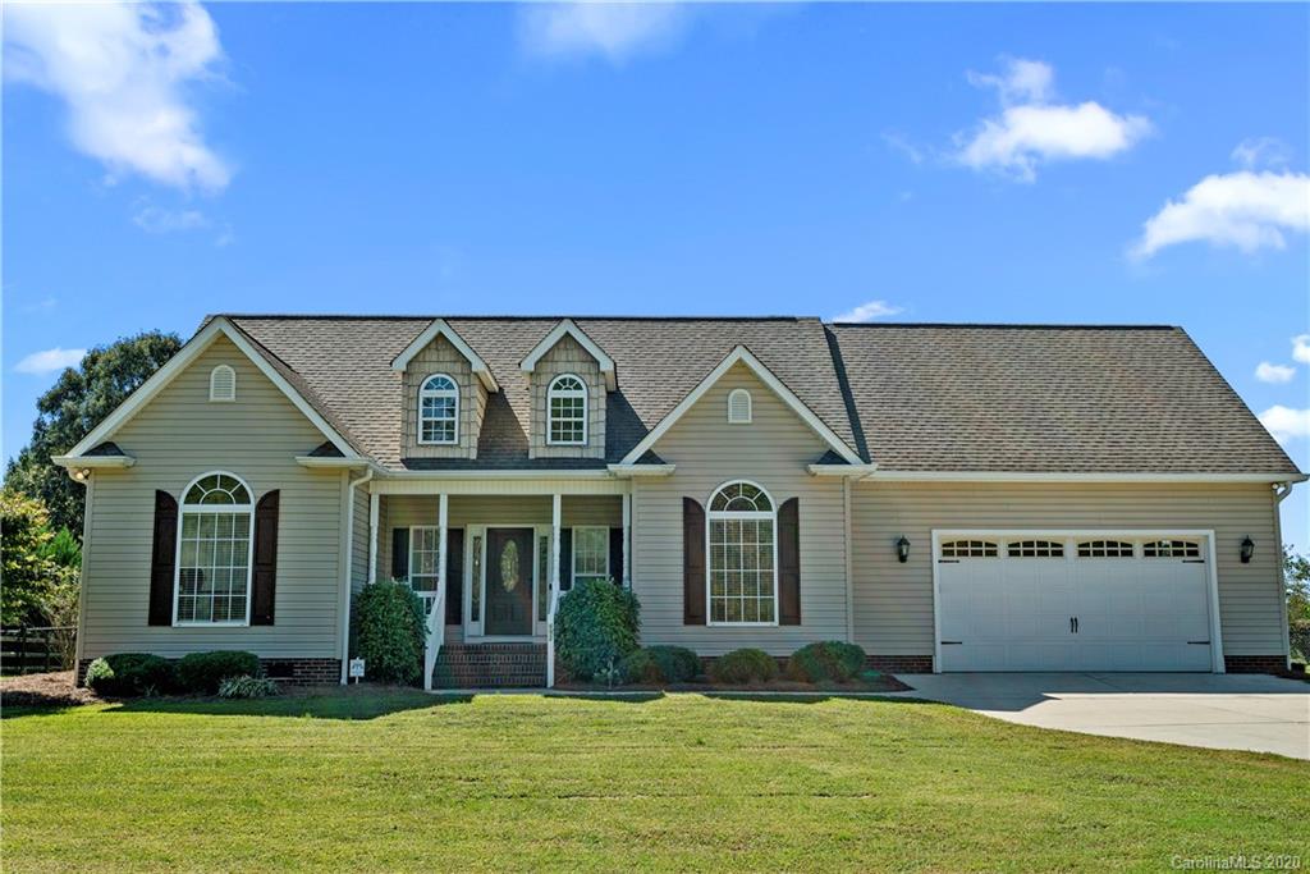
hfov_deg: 54.4
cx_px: 655
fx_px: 1274
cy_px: 437
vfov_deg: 37.9
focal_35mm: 35
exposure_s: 1/350
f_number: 11
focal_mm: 35
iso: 100
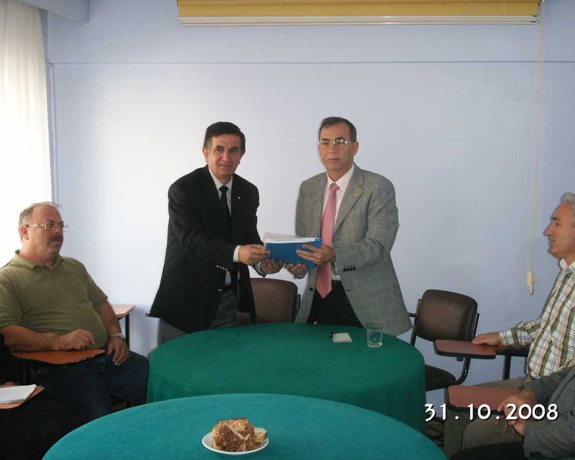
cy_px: 230
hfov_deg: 42.9
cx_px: 306
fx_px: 732
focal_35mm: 43
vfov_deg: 34.9
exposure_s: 1/40
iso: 160
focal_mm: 8.7
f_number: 3.5
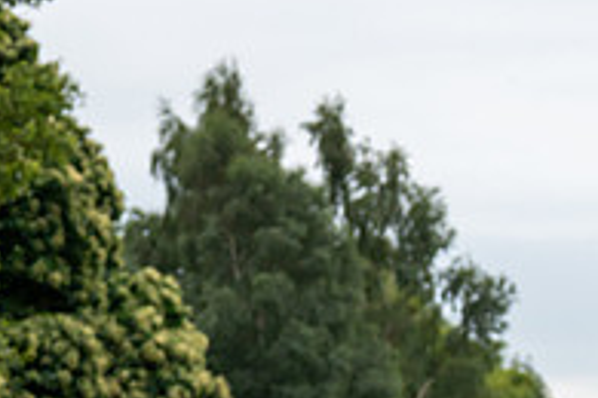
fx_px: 4850
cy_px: 643
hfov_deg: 7.1
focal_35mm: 292
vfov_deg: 4.7
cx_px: 299
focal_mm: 80
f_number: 3.2
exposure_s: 1/640
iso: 1000
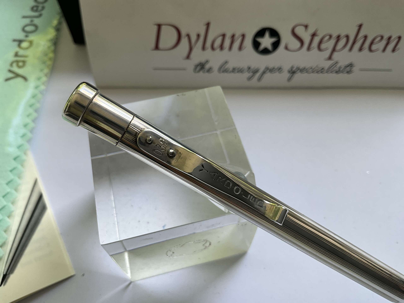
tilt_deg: -59.3
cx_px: 202
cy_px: 152
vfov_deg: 48.2
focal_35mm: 29
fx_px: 338
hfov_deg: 61.7
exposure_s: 1/122
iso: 16
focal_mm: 3
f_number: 1.8
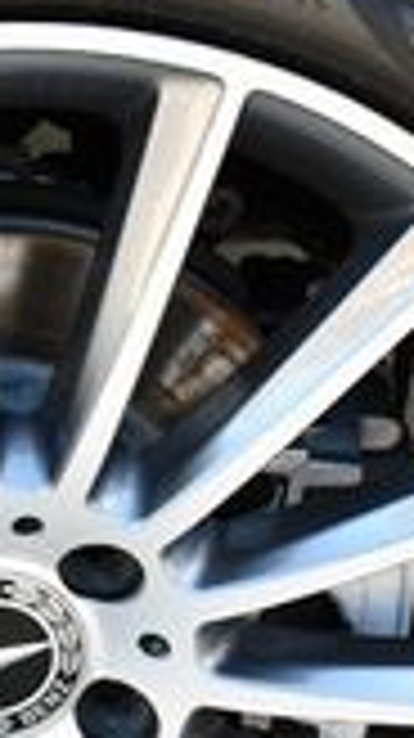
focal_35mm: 147
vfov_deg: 14.5
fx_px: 2875
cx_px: -94
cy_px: 608
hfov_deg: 8.1
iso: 400
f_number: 4.5
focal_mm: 18
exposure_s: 1/250
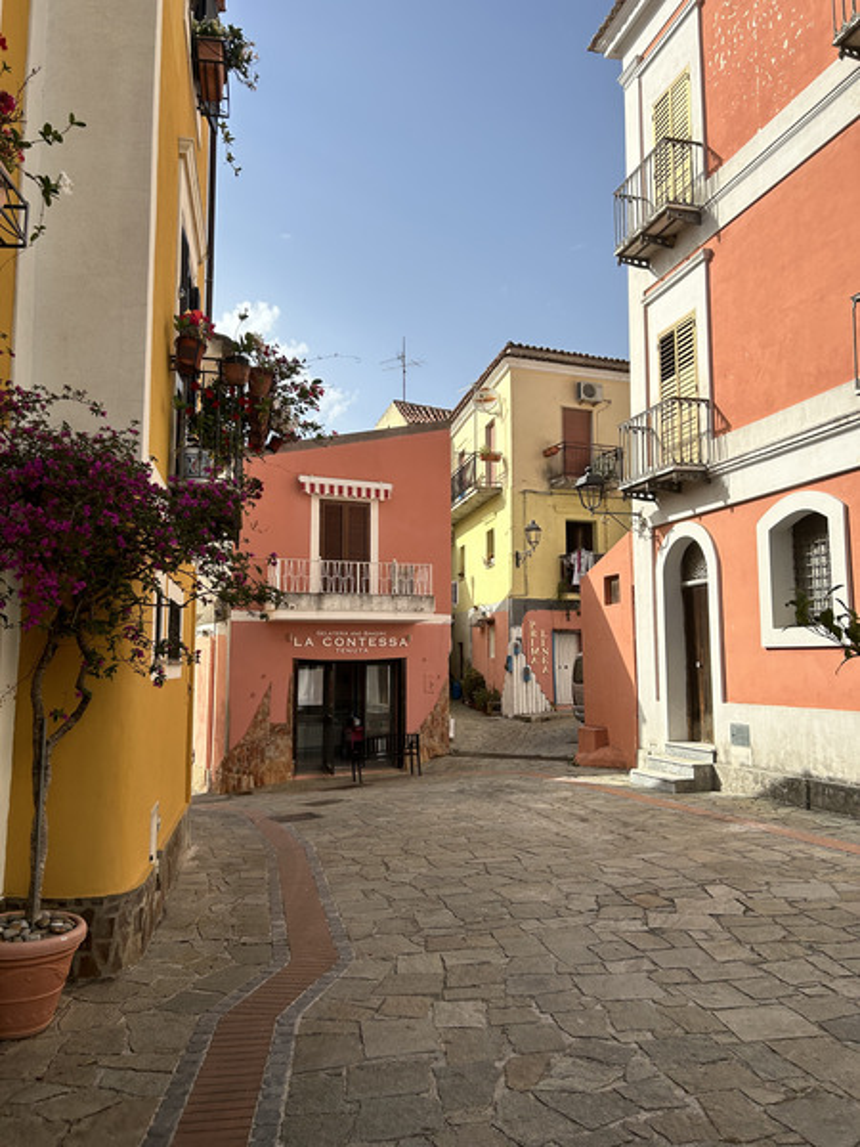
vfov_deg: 67.3
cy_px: 574
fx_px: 861
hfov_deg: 53.1
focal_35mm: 26
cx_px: 430
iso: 50
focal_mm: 5.7
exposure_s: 1/3704
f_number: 1.5
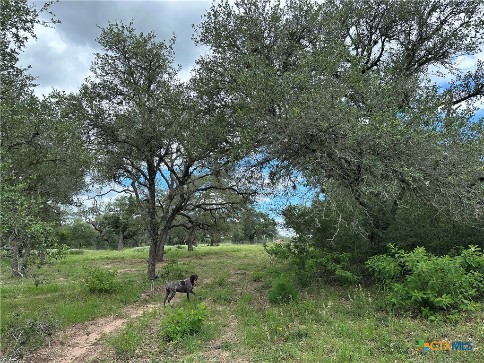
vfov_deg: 56.8
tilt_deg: +10.6
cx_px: 242
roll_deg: -1.0
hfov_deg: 71.6
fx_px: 336
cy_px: 182
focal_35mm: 24
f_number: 1.78
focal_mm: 6.86
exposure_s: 1/1272
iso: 80
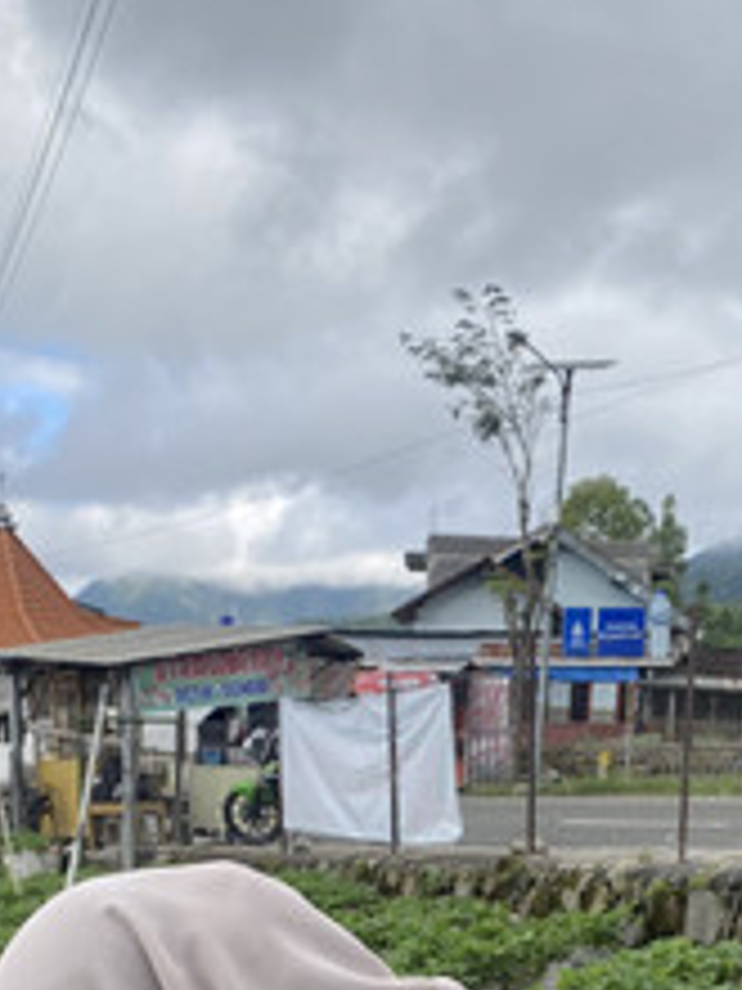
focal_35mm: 59
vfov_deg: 30.2
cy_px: 1012
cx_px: 407
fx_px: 1686
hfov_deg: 24.8
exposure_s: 1/1093
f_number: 1.8
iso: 32
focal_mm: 4.25
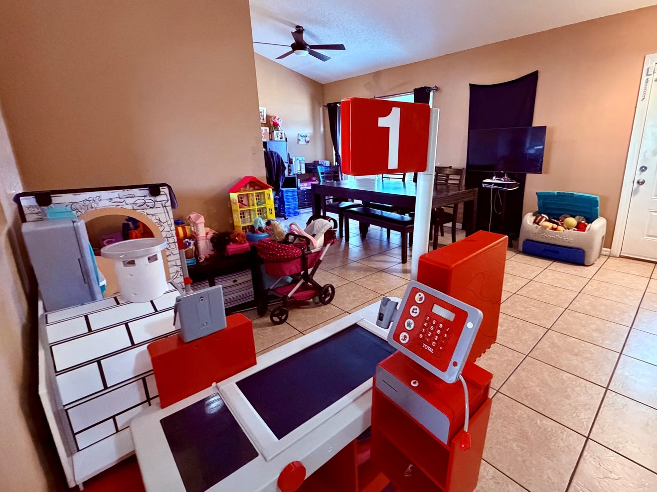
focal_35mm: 17
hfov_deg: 90.3
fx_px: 323
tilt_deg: -14.8
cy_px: 233
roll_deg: +0.9
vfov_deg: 74.7
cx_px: 382
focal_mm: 2.22
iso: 1000
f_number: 2.2
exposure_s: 1/60
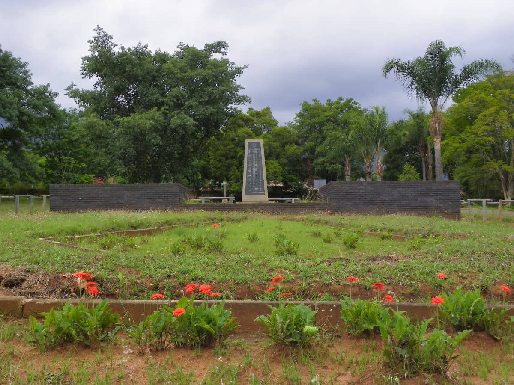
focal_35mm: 41
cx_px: 257
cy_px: 192
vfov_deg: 35.1
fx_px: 609
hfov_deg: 45.8
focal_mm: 7.3
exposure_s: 1/250
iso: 64
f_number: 4.5
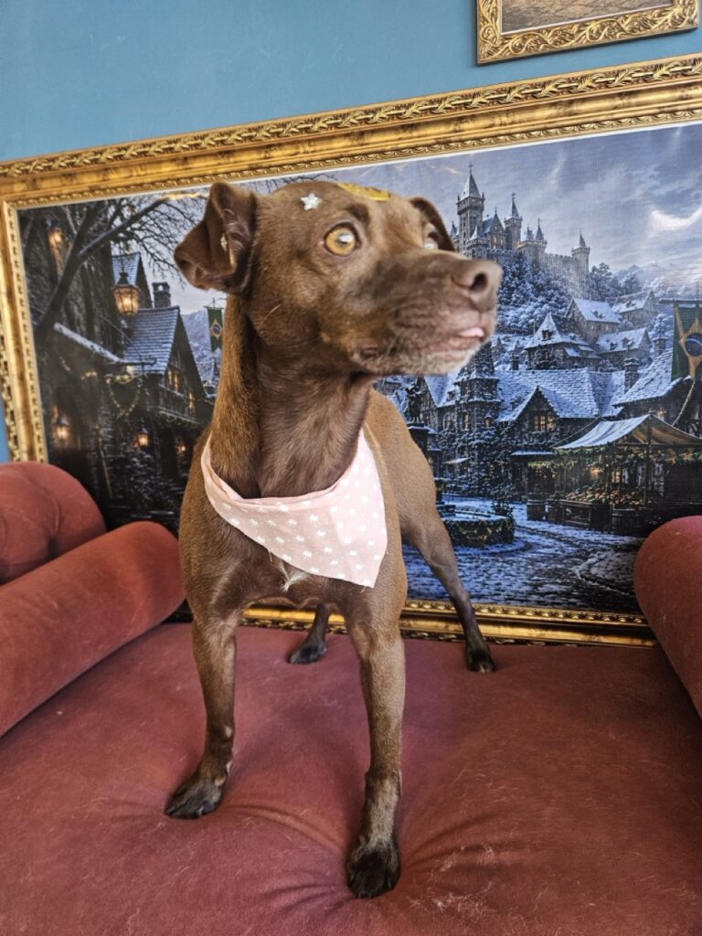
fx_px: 622
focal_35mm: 23
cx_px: 351
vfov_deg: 73.9
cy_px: 468
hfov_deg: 58.9
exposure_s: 1/240
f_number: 1.8
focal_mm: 5.4
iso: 320
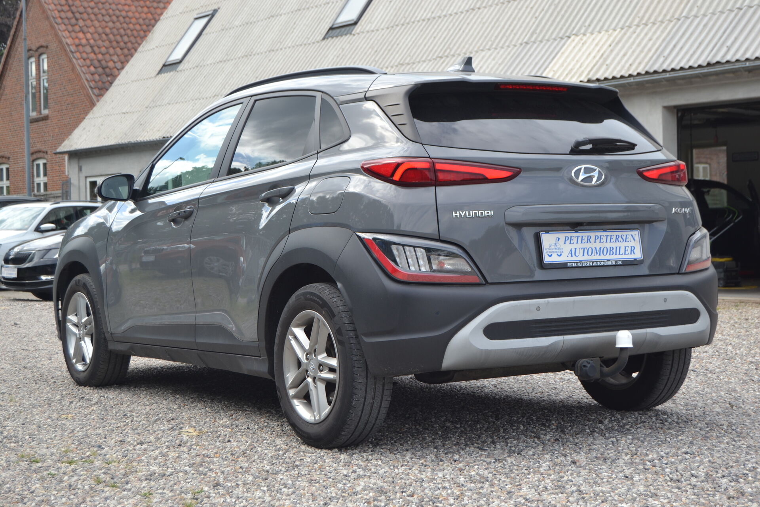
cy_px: 254
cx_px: 380
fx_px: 1267
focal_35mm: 60
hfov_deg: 33.4
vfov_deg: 22.6
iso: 100
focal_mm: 40
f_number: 6.3
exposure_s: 1/160
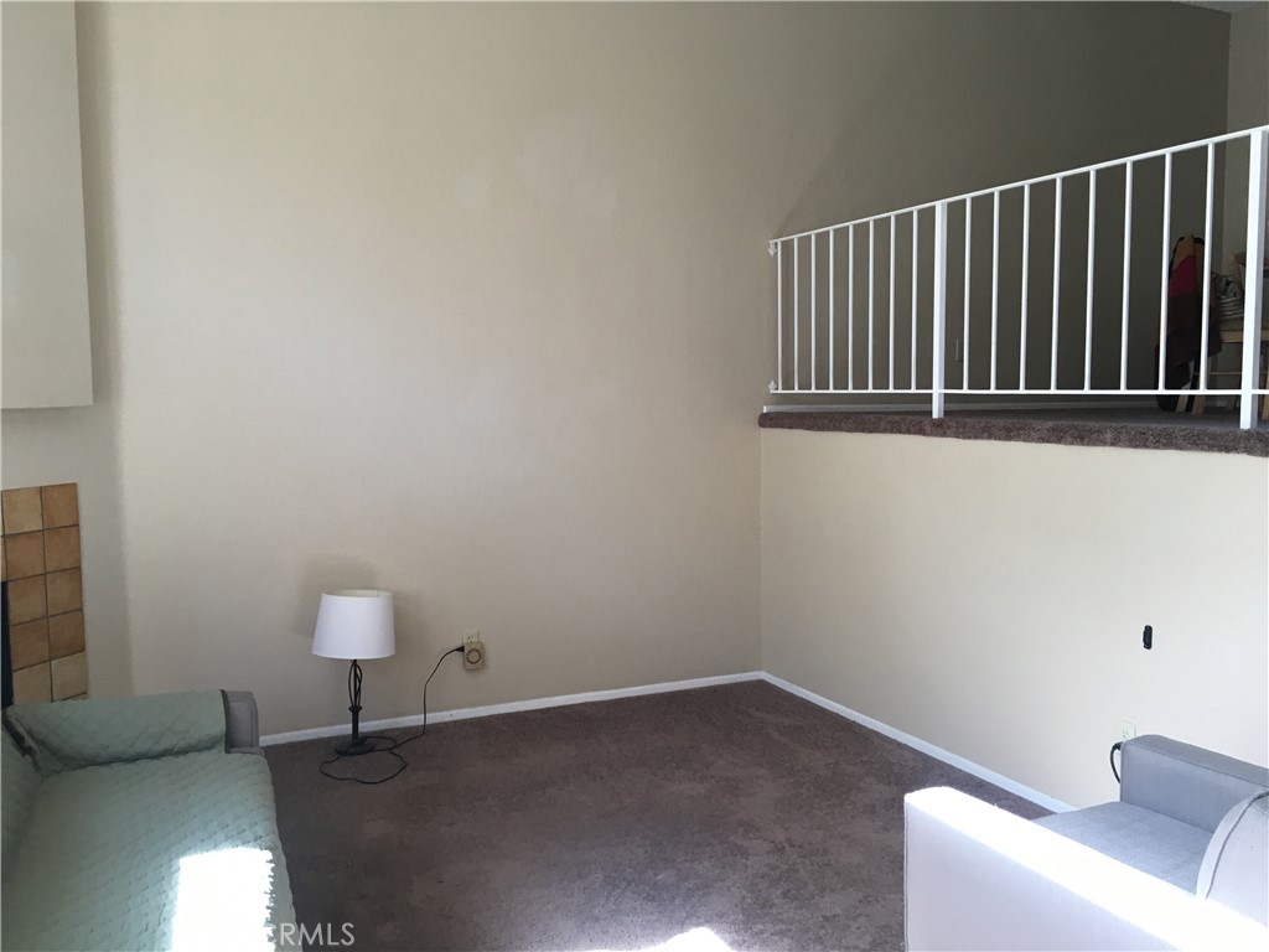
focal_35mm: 29
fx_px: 1063
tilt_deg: -5.1
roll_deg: +0.2
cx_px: 634
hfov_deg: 61.7
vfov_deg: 48.2
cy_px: 476
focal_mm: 4.15
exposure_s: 1/30
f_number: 2.2
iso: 32
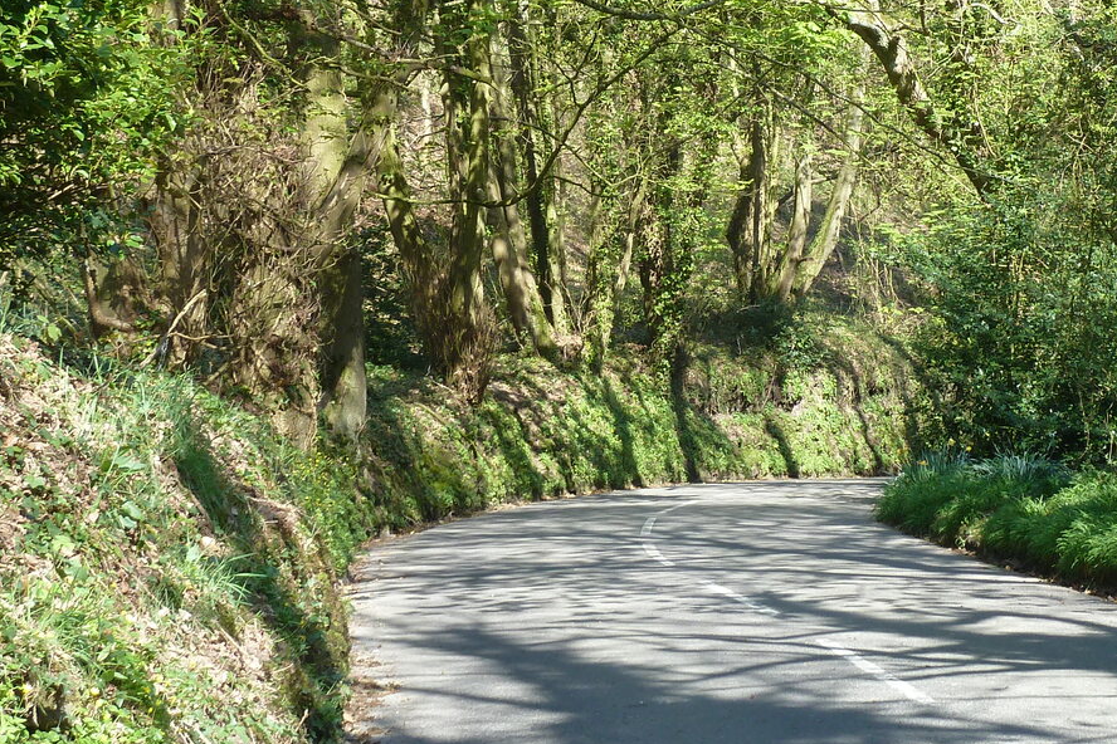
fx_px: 2792
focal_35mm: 90
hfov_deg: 22.5
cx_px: 723
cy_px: 175
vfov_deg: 15.1
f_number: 4
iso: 80
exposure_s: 1/100
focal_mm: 7.9
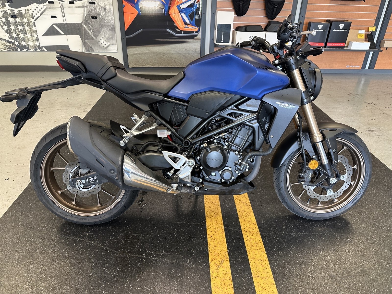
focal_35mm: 24
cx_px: 196
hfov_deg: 71.6
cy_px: 147
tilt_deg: -28.1
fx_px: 272
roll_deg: -1.9
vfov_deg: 56.8
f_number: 1.78
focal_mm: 6.86
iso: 200
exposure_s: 1/60
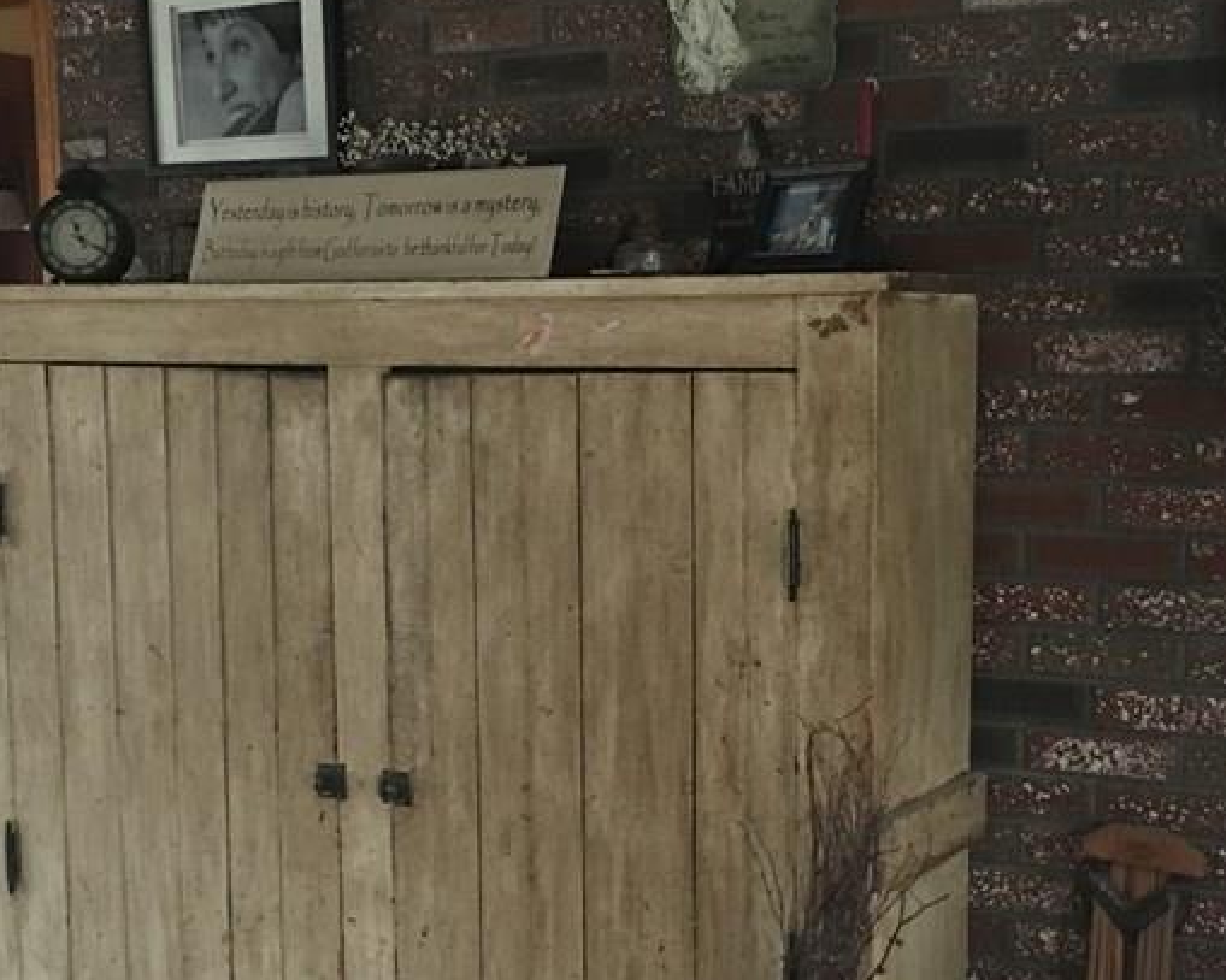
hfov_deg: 33.0
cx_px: 684
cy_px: 698
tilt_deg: -9.3
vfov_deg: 26.4
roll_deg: +0.1
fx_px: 2068
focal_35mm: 57
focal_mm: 4.15
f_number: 2.2
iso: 125
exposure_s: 1/4
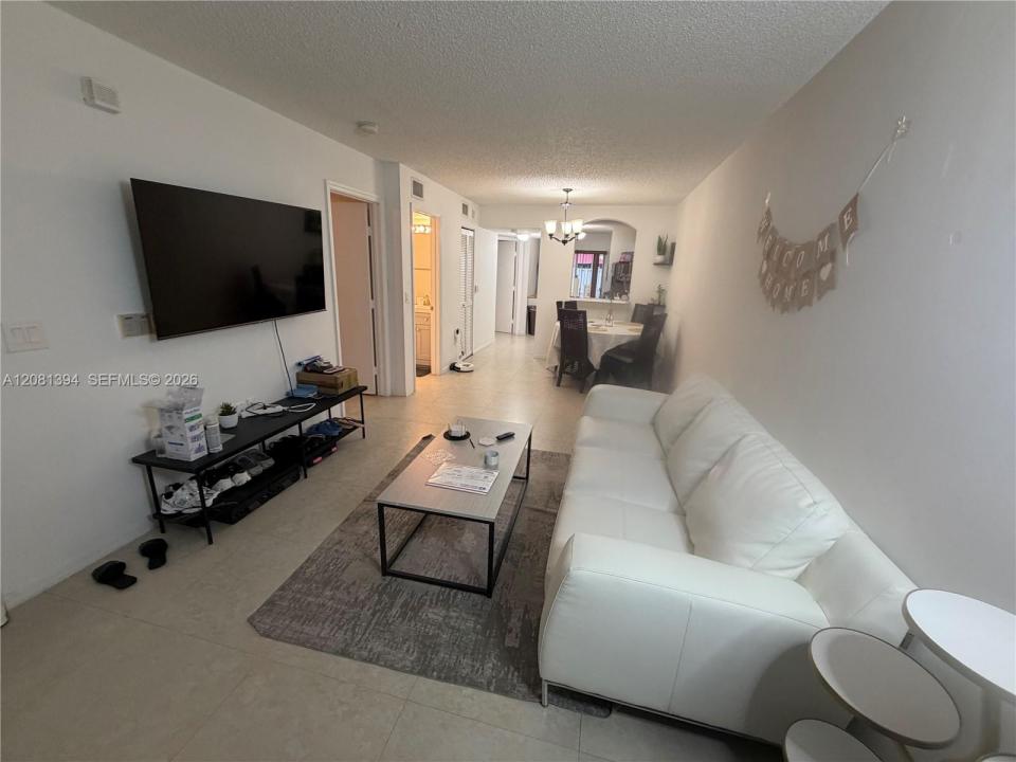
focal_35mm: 14
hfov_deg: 102.1
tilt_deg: -11.7
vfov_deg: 85.7
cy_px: 381
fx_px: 411
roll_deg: -2.1
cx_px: 508
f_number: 2.2
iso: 250
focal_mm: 2.22
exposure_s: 1/60
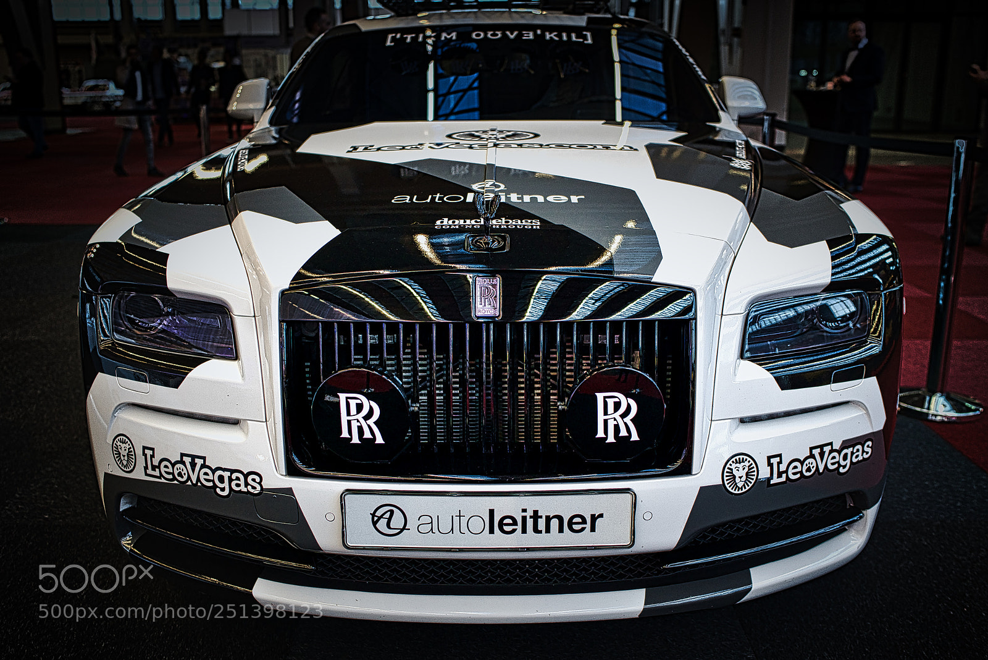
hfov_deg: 54.4
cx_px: 494
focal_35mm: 35
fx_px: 961
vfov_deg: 37.9
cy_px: 330
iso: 800
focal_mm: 35
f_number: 3.2
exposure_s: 1/40
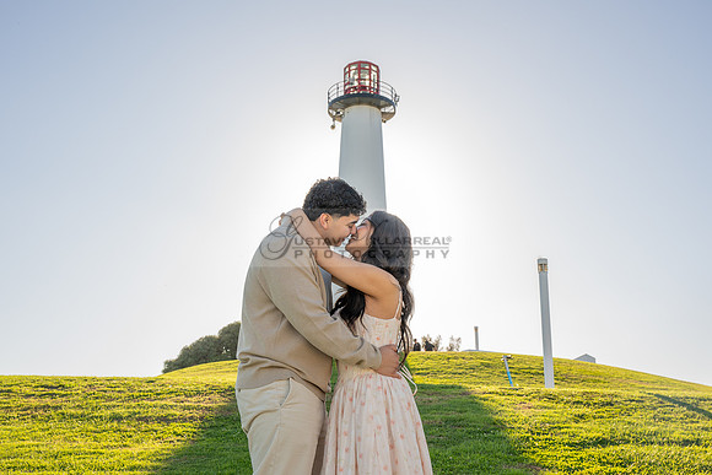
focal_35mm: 43
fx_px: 851
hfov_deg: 45.4
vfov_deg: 31.2
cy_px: 238
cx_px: 356
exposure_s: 1/200
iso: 200
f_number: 9
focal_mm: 43
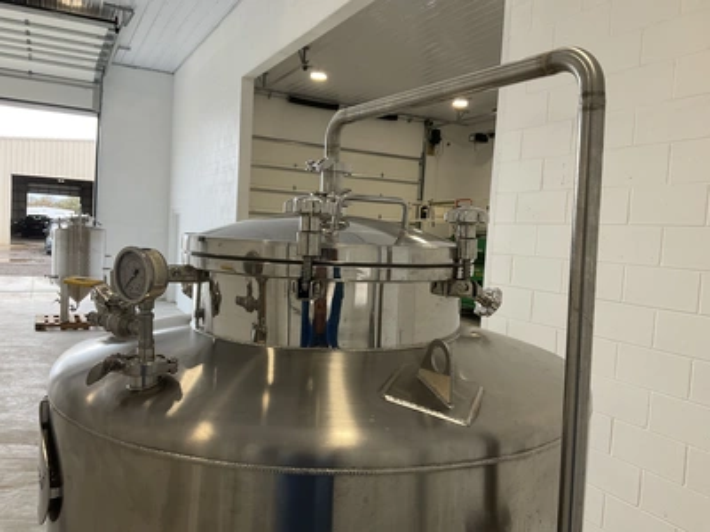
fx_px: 595
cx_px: 355
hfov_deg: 61.7
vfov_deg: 48.2
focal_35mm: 29
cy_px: 266
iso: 25
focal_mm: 3
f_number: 1.8
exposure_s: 1/122
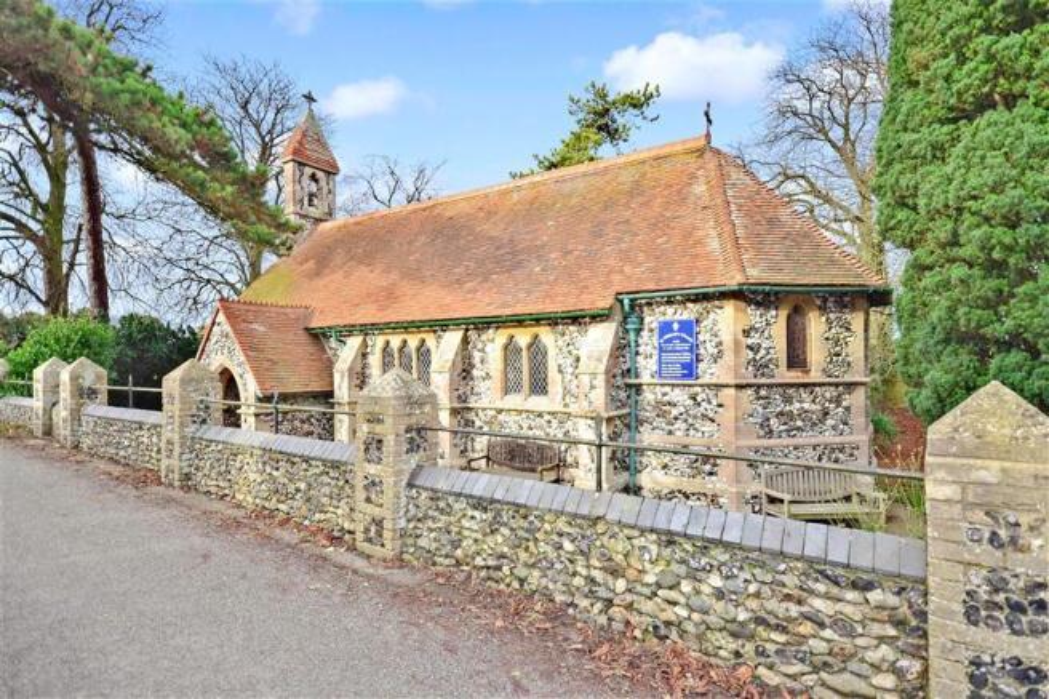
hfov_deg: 85.4
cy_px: 350
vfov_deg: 63.2
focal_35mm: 20
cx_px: 524
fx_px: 568
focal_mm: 13
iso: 200
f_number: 6.3
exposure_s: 1/160
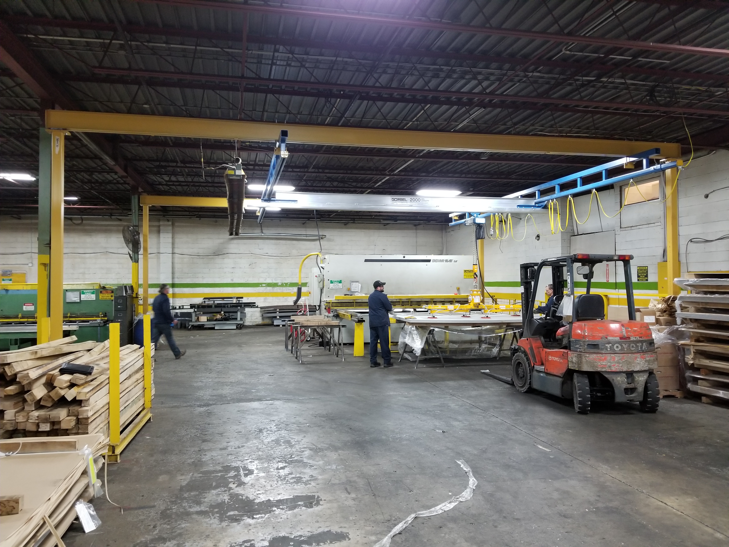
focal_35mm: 26
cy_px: 274
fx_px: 548
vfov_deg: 53.1
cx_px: 364
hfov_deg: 67.3
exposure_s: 1/26
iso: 200
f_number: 1.7
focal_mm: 4.25
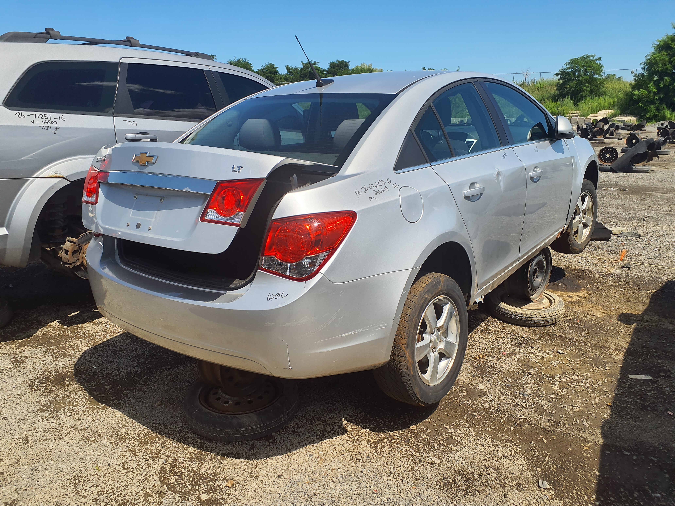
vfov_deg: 51.4
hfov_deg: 65.3
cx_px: 338
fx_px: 526
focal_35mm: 27
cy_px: 253
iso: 40
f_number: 1.9
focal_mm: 3.58
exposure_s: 1/2120
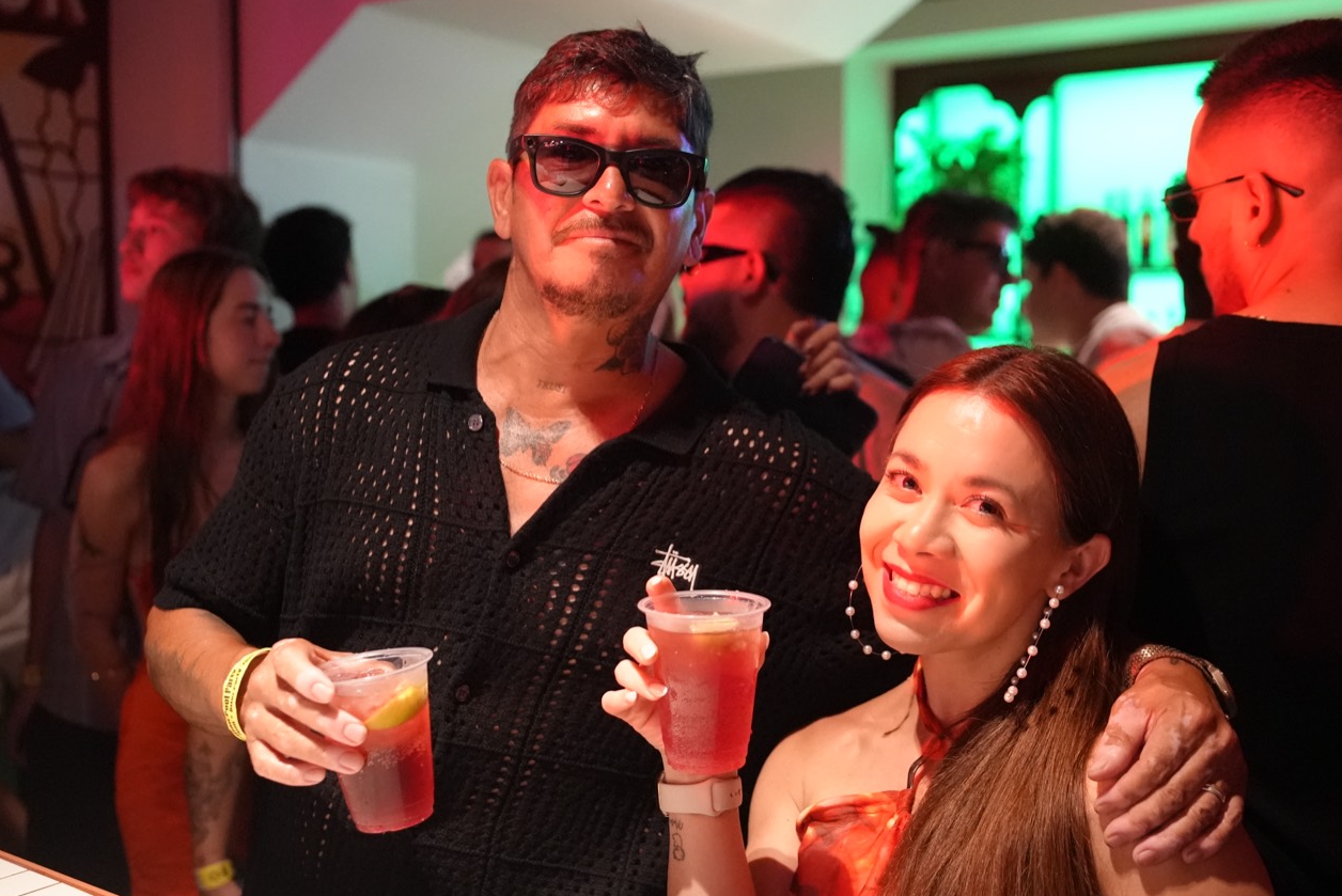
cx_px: 745
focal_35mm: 39
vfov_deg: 34.2
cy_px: 478
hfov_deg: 49.4
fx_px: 1455
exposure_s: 1/160
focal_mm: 35
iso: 12800
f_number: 2.8
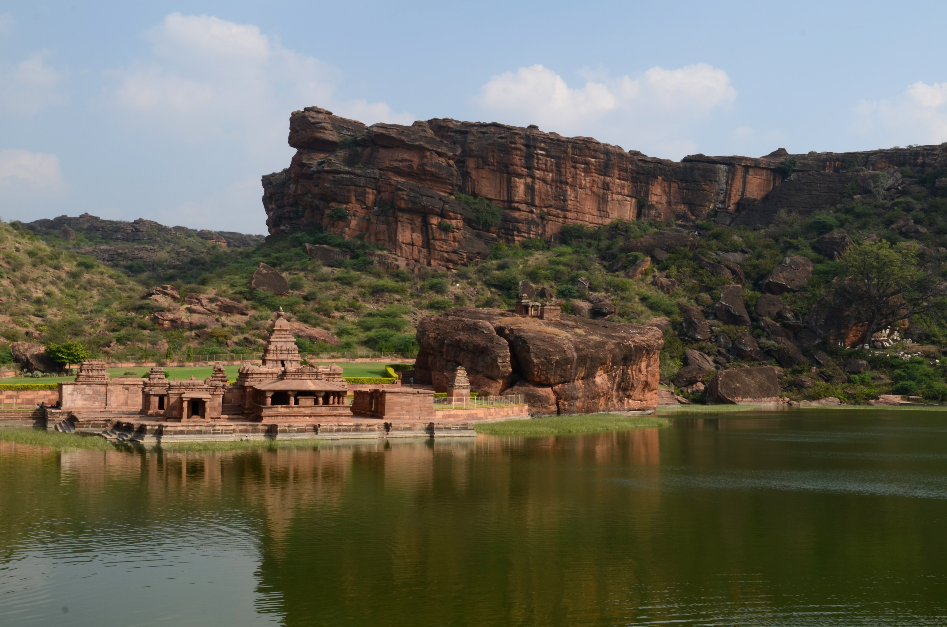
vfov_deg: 29.7
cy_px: 314
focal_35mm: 45
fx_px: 1181
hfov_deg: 43.7
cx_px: 474
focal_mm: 30
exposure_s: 1/100
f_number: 14
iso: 100
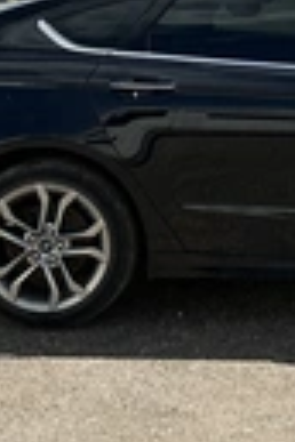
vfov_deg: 21.9
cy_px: 17
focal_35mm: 90
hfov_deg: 14.4
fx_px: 1106
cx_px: 405
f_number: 1.8
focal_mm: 3
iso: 25
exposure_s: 1/2427
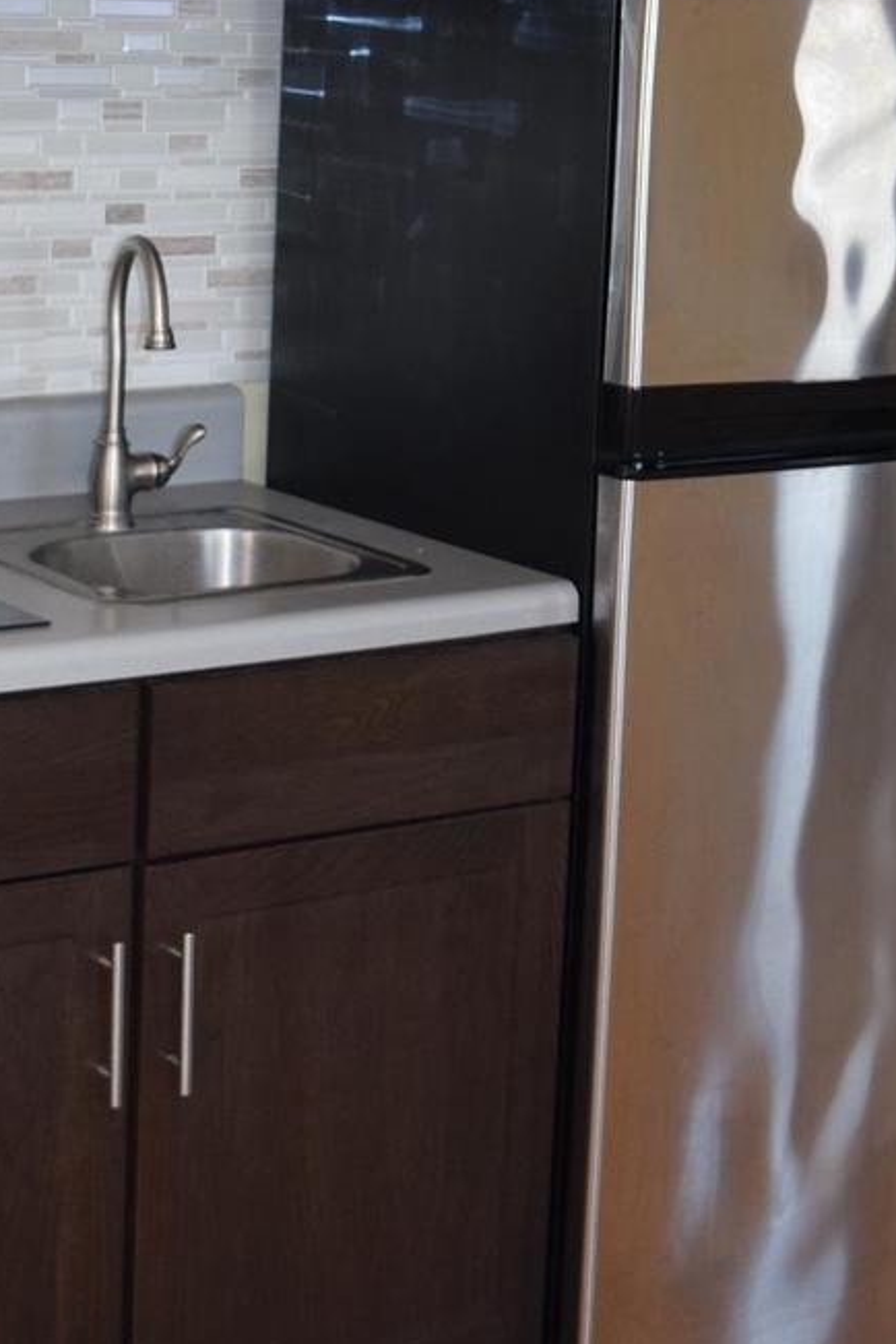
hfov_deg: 16.1
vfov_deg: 23.6
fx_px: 3173
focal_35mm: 85
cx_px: 386
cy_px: 264
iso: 800
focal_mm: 24
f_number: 5
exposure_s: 1/100
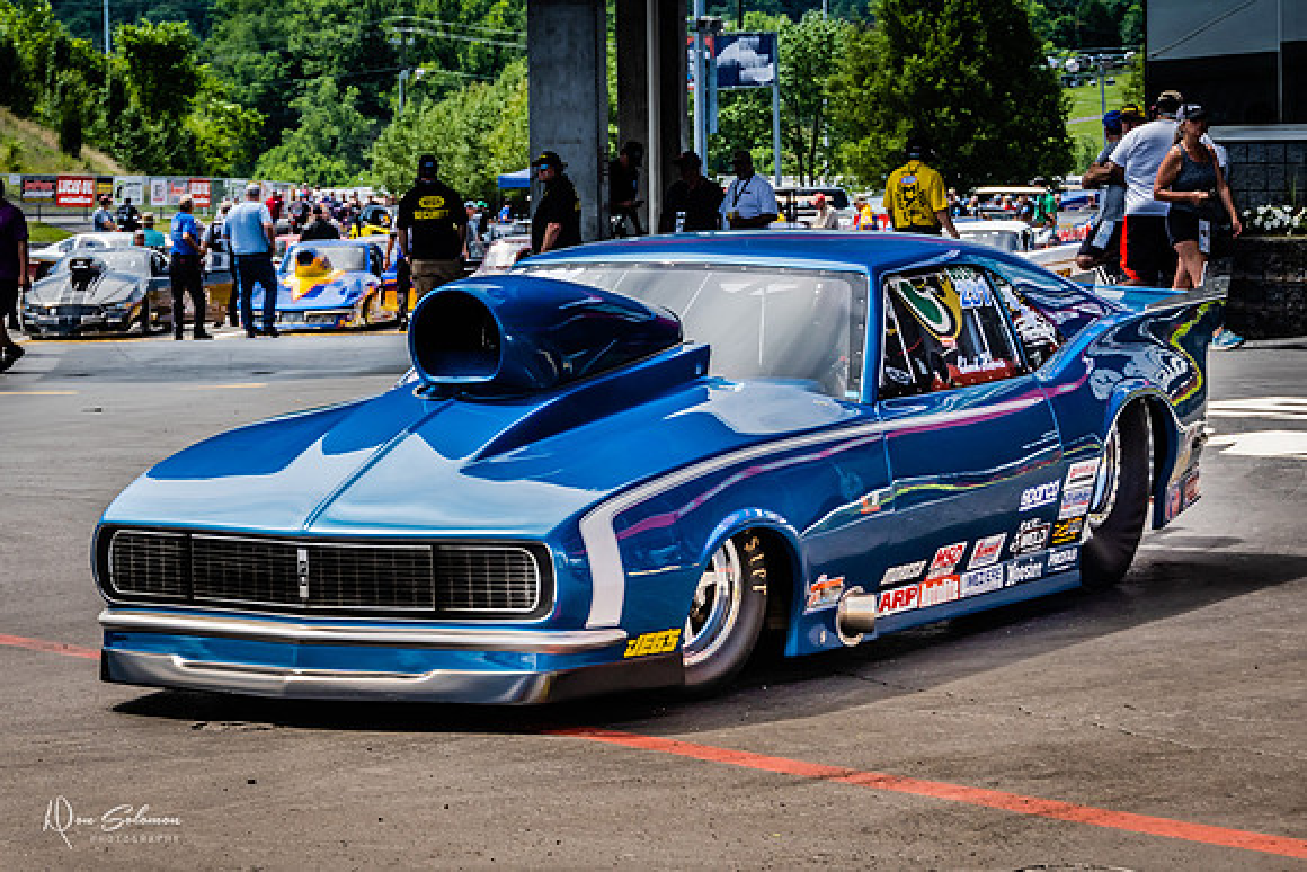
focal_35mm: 122
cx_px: 482
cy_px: 307
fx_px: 4441
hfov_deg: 16.7
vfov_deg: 11.2
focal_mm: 50
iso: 100
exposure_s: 1/640
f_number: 5.6
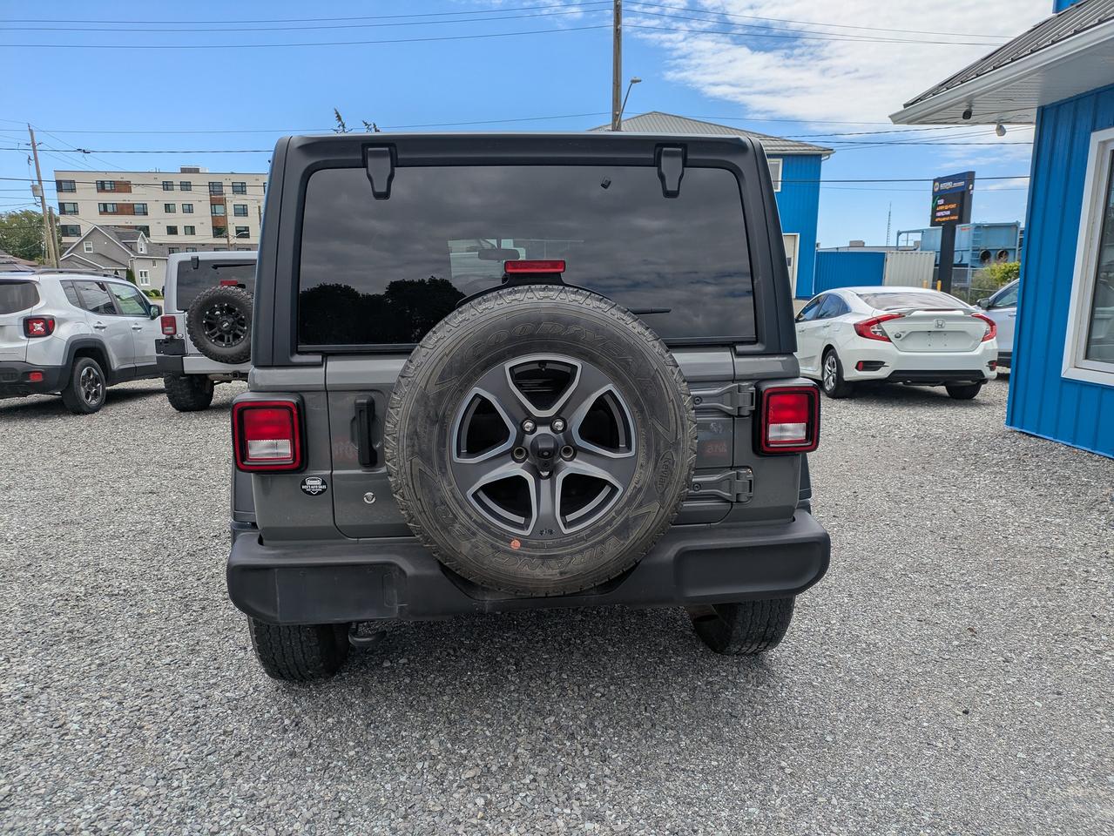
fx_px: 805
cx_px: 557
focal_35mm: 25
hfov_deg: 69.4
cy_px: 418
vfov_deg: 54.9
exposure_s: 1/2841
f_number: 1.89
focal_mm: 5.43
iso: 45
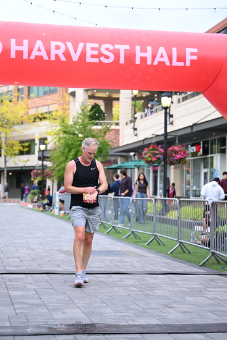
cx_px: 114
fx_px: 699
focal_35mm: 74
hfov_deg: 18.4
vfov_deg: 27.3
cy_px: 170
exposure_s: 1/1600
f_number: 2.8
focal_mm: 74
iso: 1000
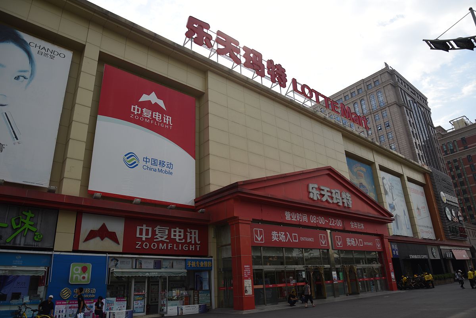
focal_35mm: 24
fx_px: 317
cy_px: 159
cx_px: 238
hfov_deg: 73.7
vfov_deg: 53.2
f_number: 5
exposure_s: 1/800
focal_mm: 24
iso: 100
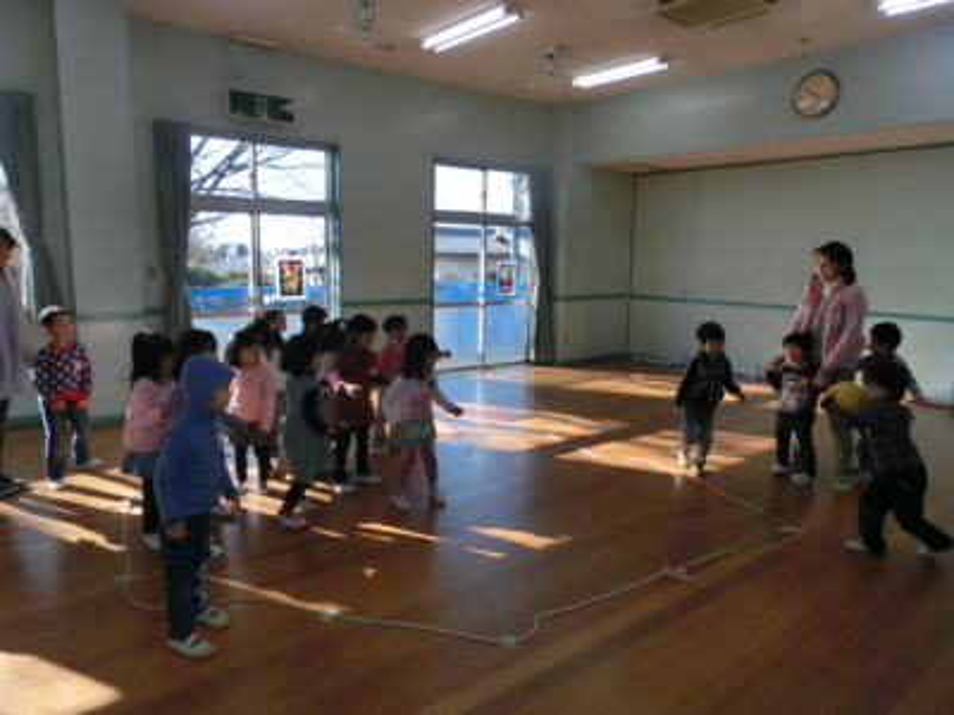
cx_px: 477
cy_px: 358
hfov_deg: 71.6
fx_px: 661
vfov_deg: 56.8
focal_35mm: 24
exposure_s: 1/250
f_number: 3
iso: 80
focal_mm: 4.24
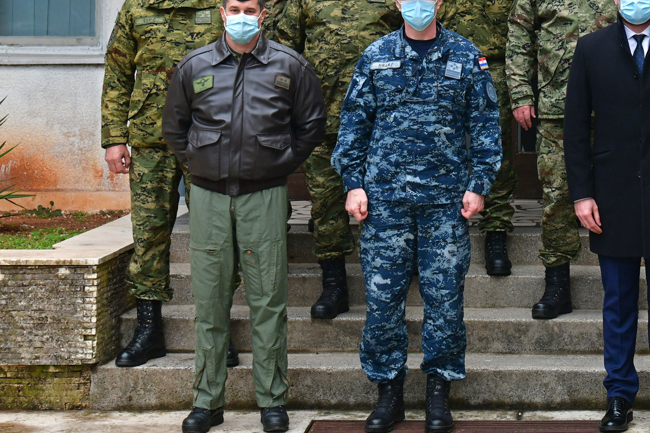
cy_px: 83
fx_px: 1372
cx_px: 560
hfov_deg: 26.0
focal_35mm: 76
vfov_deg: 17.8
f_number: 4
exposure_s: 1/500
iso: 800
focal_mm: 40
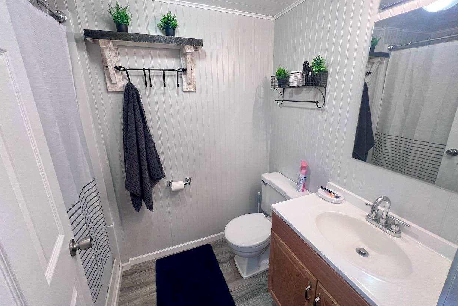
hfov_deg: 104.2
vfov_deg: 81.2
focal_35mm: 14
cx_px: 234
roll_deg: +1.2
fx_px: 178
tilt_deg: -14.7
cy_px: 147
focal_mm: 1.57
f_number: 1.8
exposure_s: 1/120
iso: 100
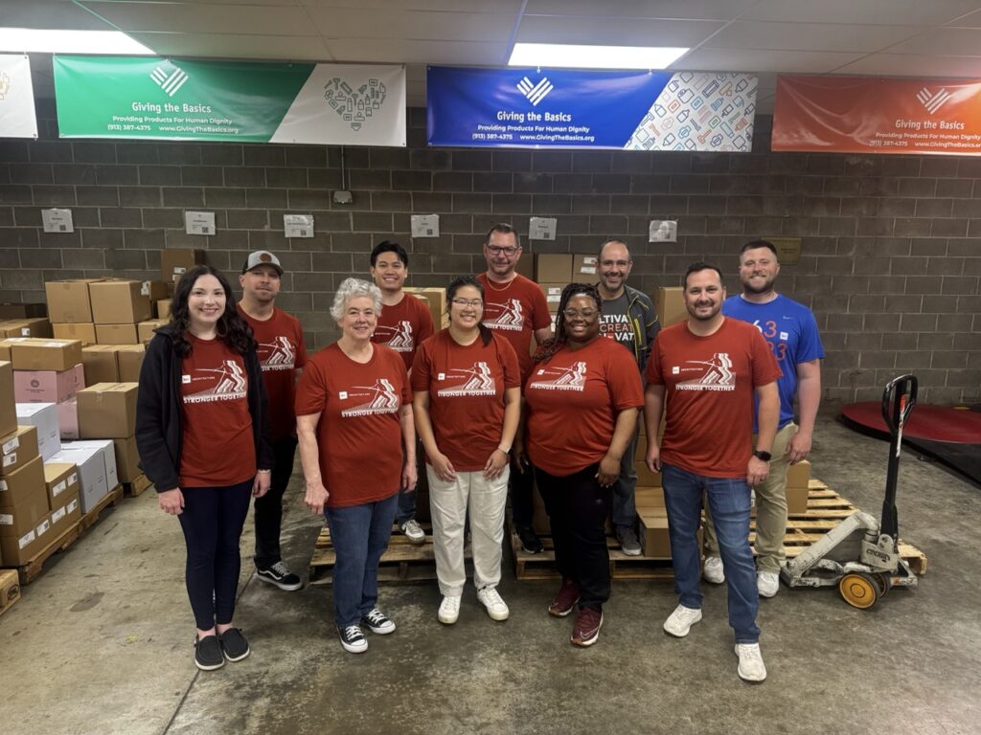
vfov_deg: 56.8
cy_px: 368
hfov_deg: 71.6
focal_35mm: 24
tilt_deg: -11.2
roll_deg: -0.8
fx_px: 680
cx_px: 490
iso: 250
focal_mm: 6.76
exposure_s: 1/60
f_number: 1.78
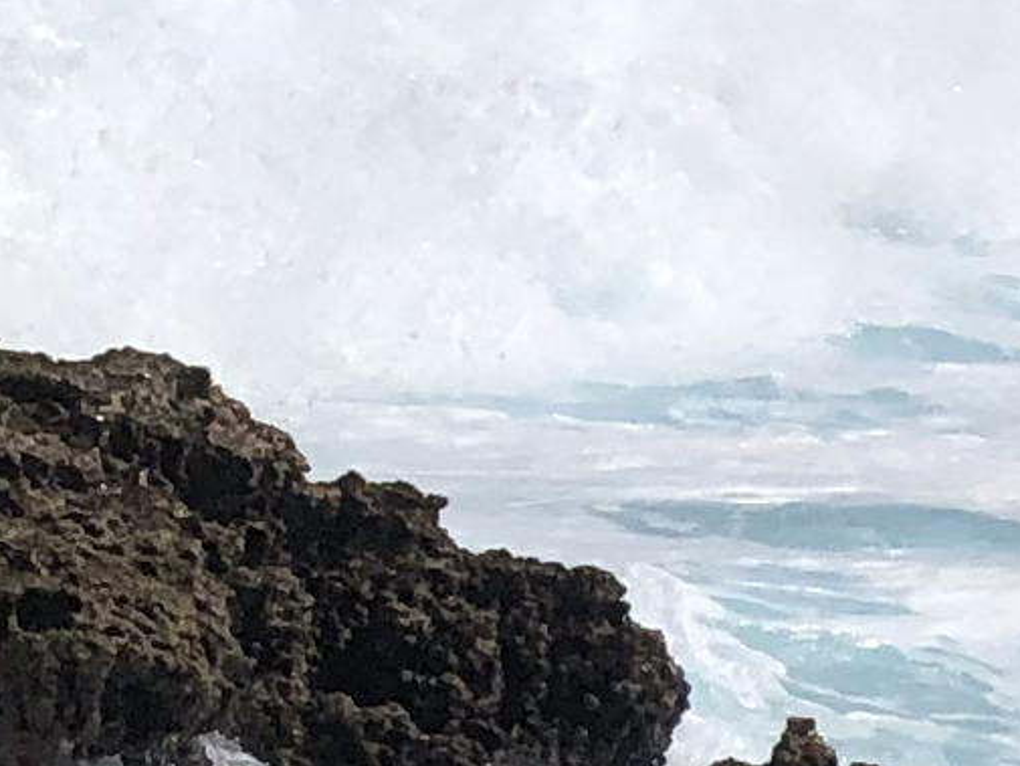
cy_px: -707
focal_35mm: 412
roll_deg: +0.6
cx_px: -2171
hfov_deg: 4.6
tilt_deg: -0.8
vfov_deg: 3.6
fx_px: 12143
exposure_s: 1/4367
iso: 16
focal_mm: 6
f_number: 2.4
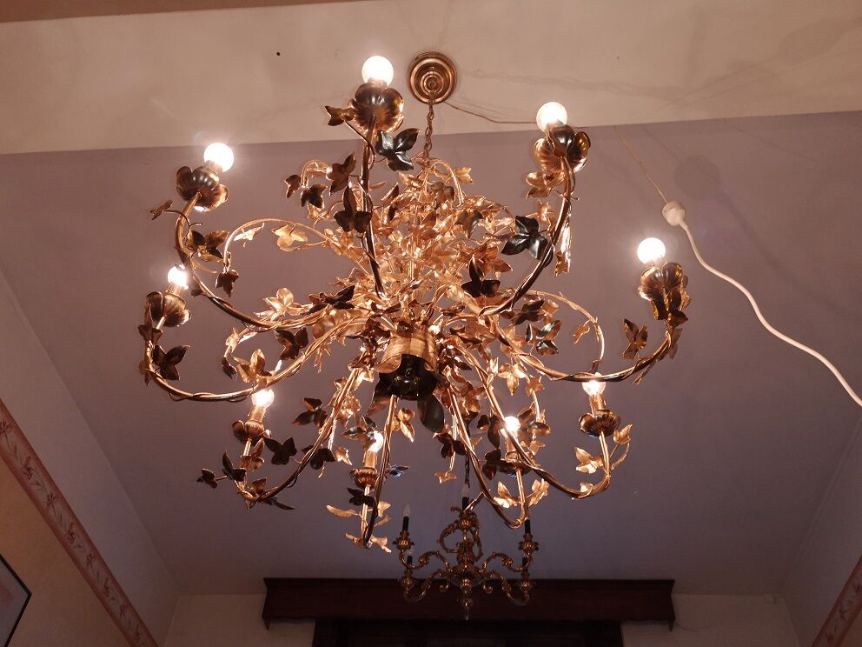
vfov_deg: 46.8
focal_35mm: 30
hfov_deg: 60.0
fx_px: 747
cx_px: 431
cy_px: 324
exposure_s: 1/50
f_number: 1.8
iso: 100
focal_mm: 3.95
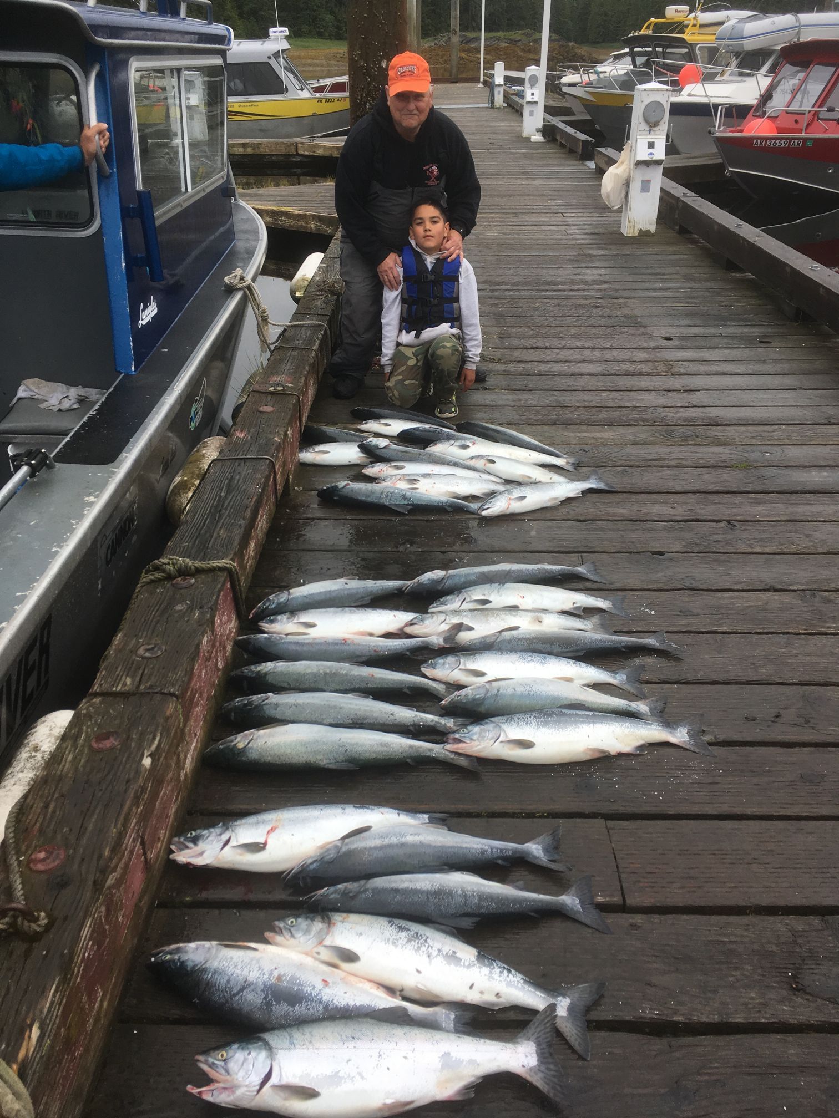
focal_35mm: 29
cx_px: 420
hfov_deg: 48.2
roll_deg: -0.8
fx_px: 937
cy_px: 559
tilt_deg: -28.0
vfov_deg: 61.7
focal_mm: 4.15
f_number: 2.2
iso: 25
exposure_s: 1/379
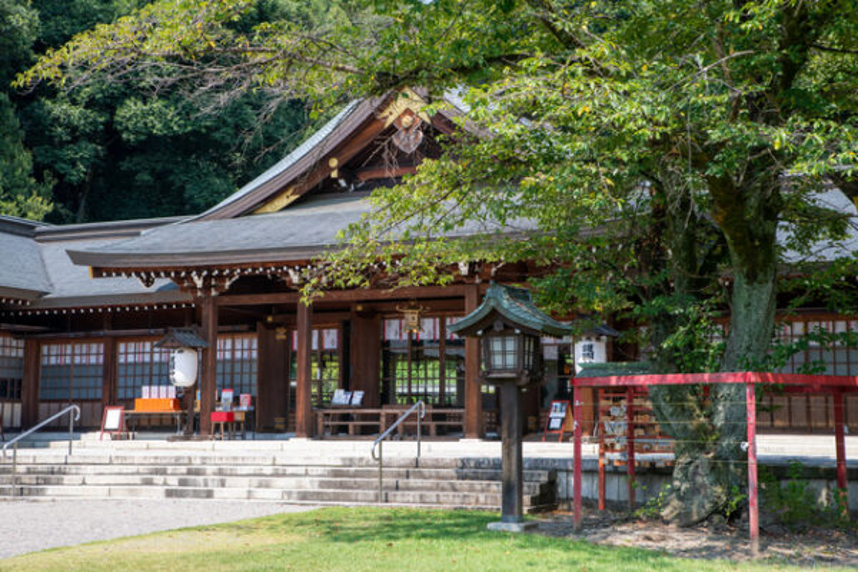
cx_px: 429
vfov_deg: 23.4
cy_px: 286
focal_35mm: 58
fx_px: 1382
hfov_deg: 34.5
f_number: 9
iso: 100
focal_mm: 58
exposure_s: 1/80
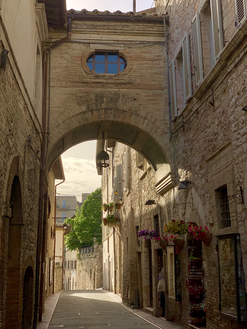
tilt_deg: +12.1
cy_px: 164
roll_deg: +0.8
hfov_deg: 28.0
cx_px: 124
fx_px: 495
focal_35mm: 52
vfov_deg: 36.8
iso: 16
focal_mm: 6
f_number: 2.4
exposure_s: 1/1497
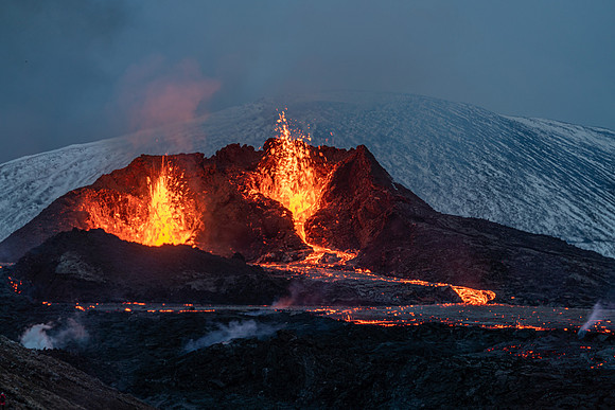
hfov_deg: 16.6
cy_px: 205
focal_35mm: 123
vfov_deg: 11.2
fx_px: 2102
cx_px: 308
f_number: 5.6
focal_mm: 123
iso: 100
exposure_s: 1/8
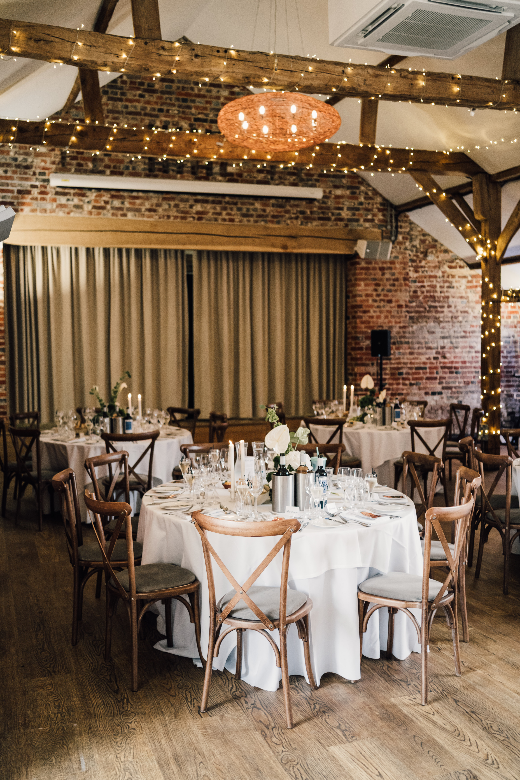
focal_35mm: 35
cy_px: 390
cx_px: 260
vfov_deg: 54.4
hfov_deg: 37.9
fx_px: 758
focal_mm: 35
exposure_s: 1/250
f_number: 2.2
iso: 1250
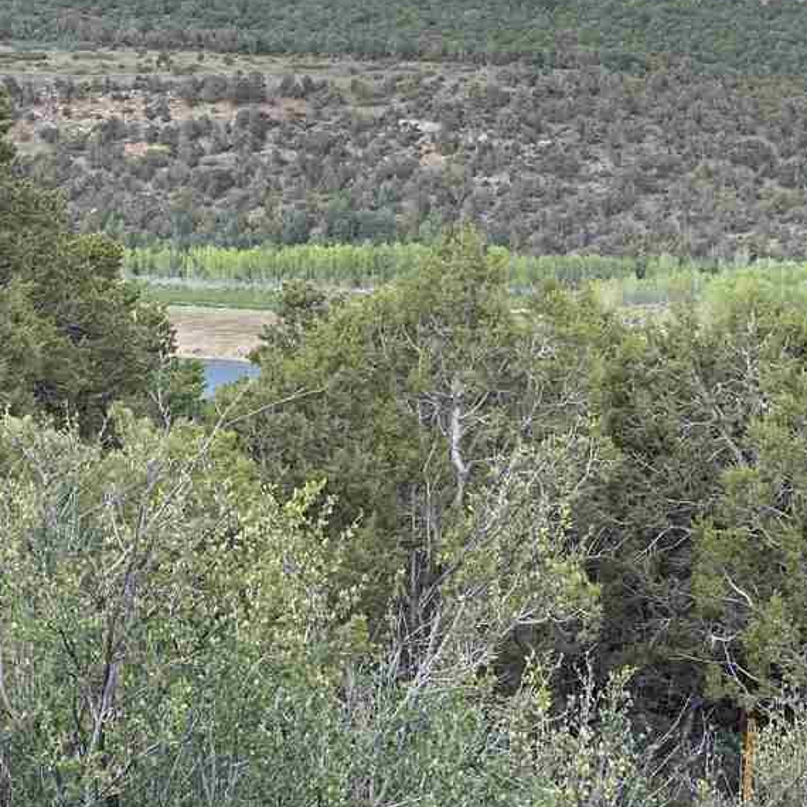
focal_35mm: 127
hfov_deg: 13.7
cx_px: 374
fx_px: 3350
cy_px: 370
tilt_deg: -4.2
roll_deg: -1.0
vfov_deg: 13.7
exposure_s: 1/348
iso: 20
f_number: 2.2
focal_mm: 7.5
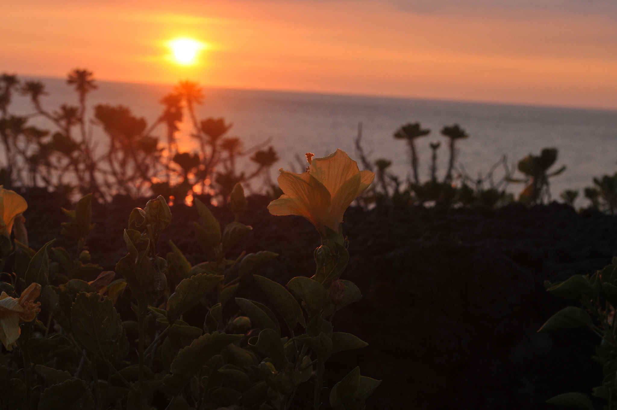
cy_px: 205
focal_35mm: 75
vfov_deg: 18.1
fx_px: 1284
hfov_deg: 27.0
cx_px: 308
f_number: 11
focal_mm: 50
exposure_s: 1/60
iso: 400
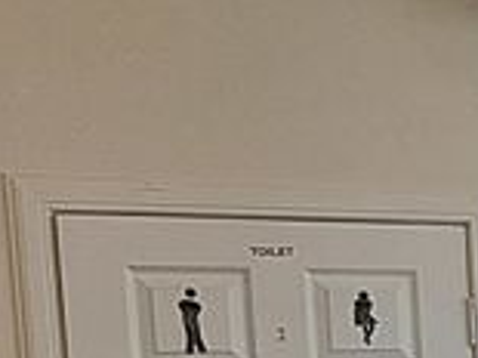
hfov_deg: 16.9
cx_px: 894
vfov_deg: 15.0
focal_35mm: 93
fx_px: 1283
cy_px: 489
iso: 50
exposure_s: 1/50
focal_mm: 1.74
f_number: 2.2
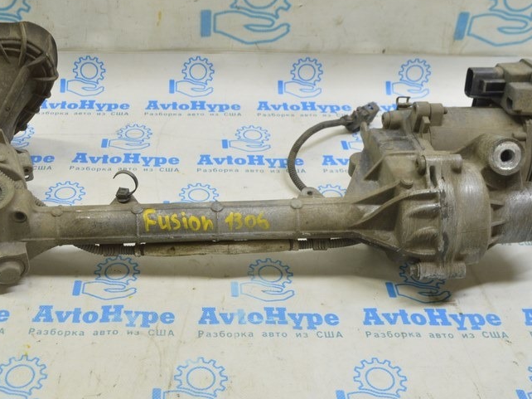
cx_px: 187
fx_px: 707
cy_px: 151
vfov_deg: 31.4
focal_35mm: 46
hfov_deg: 40.8
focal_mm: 20
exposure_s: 1/20
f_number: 5.6
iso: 400
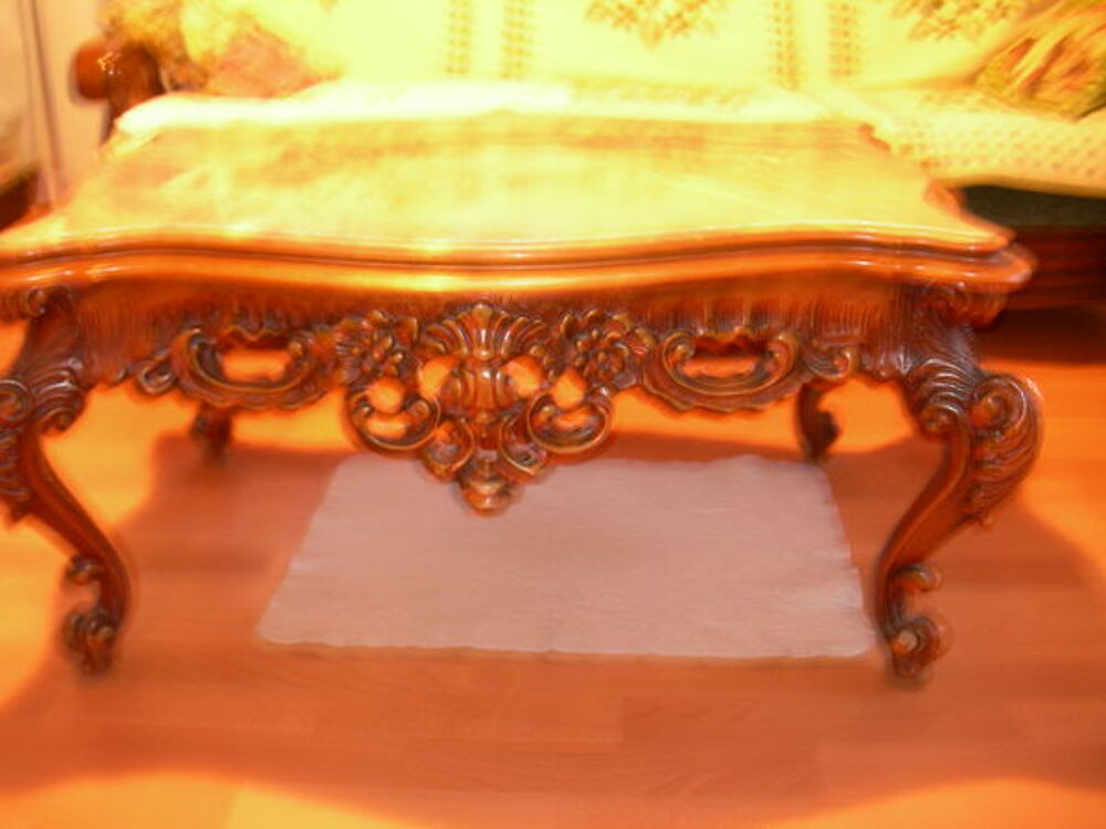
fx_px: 1214
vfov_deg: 37.7
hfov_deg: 49.0
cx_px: 553
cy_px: 414
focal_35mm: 38
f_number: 2.8
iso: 200
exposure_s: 1.77
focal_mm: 7.8
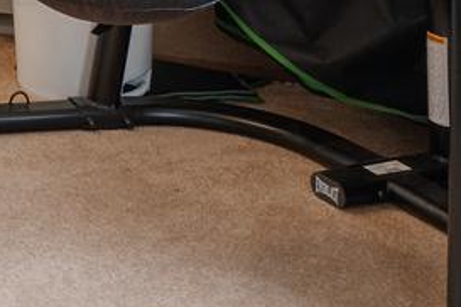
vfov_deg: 9.6
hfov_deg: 15.3
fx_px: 1537
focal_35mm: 120
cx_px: -302
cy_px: -522
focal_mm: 16
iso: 400
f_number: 8
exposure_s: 1/2.5
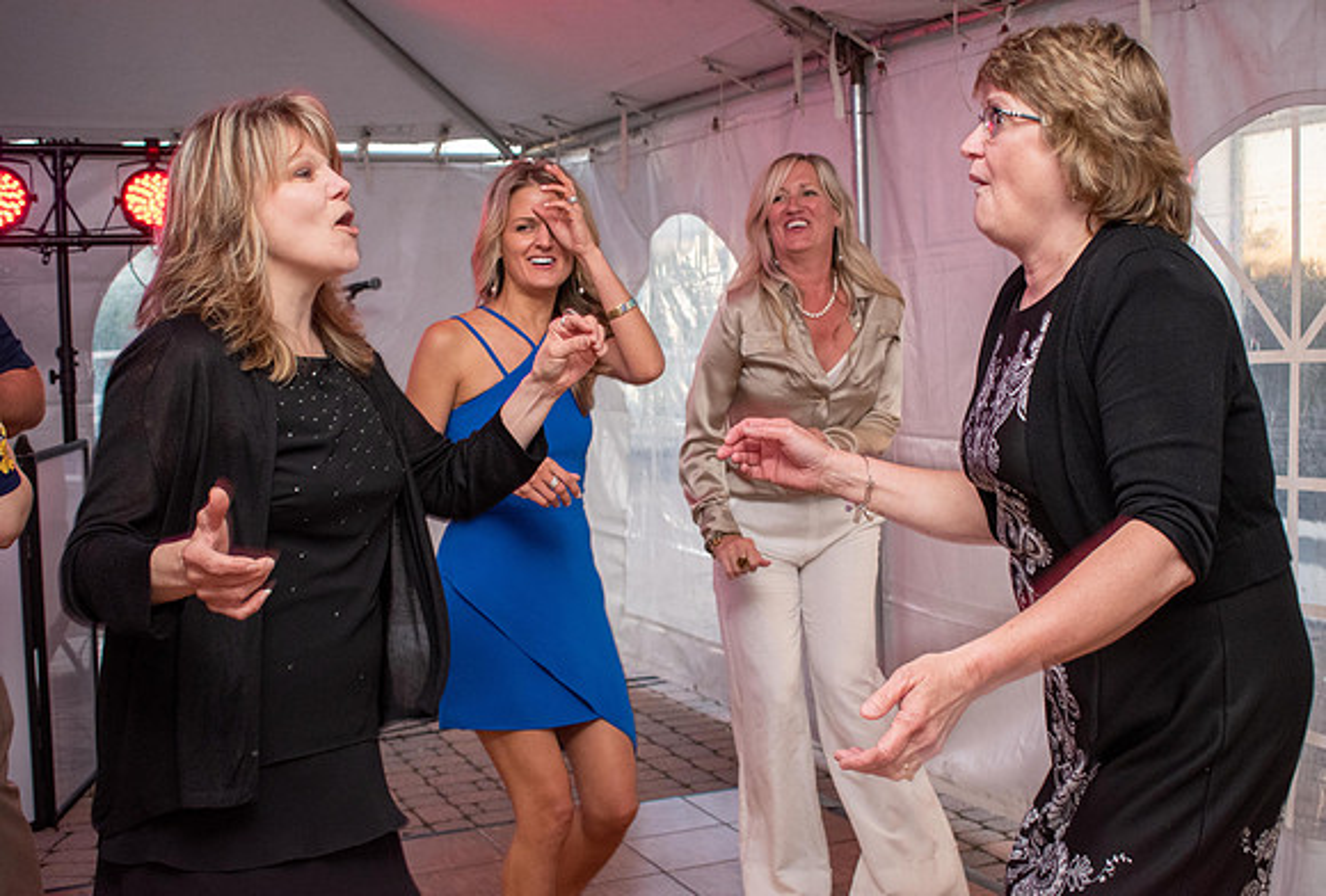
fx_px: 1809
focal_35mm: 49
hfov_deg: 40.2
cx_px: 724
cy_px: 414
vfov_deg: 27.8
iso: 1400
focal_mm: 30
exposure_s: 1/60
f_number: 4.2
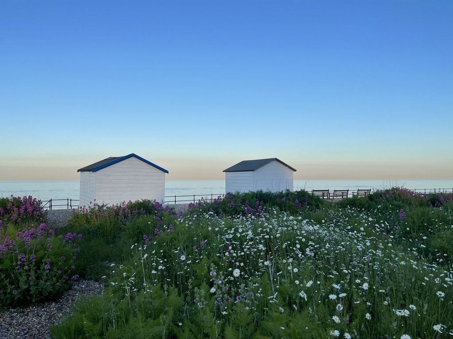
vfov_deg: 53.1
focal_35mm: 26
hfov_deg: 67.3
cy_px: 170
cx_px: 226
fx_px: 340
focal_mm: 5.1
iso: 32
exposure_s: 1/2012
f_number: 1.6
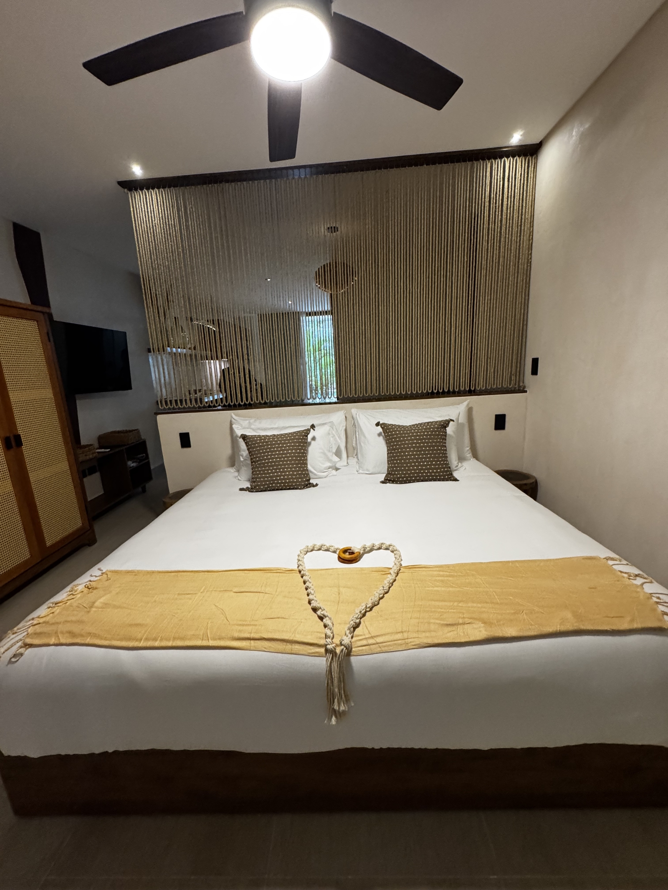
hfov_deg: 85.7
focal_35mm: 14
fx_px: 360
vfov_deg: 102.1
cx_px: 334
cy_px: 445
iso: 320
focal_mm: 2.22
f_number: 2.2
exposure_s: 1/120
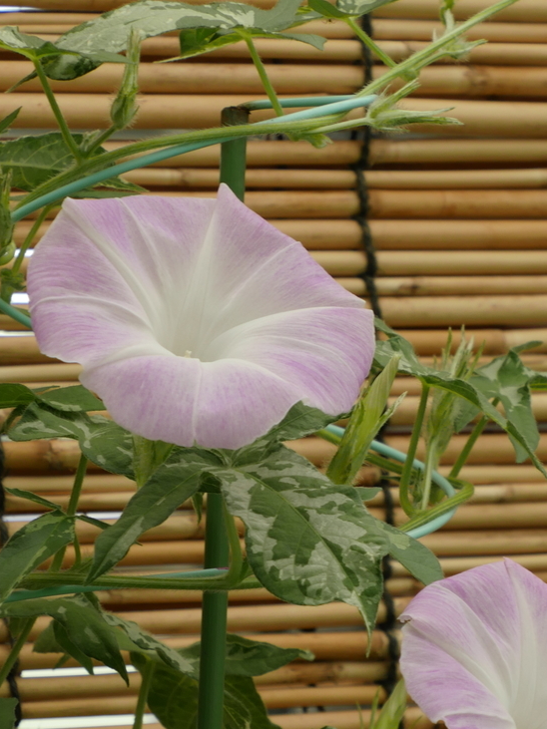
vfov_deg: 9.0
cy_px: 517
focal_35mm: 219
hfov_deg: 6.8
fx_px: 4616
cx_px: 292
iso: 200
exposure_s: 1/125
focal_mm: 50
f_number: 5.7
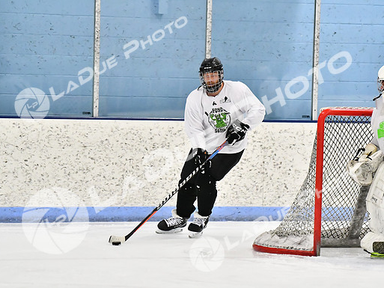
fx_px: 2352
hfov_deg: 9.3
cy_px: 144
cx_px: 188
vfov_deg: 7.0
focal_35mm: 212
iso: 6400
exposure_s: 1/1250
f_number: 3.2
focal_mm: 130
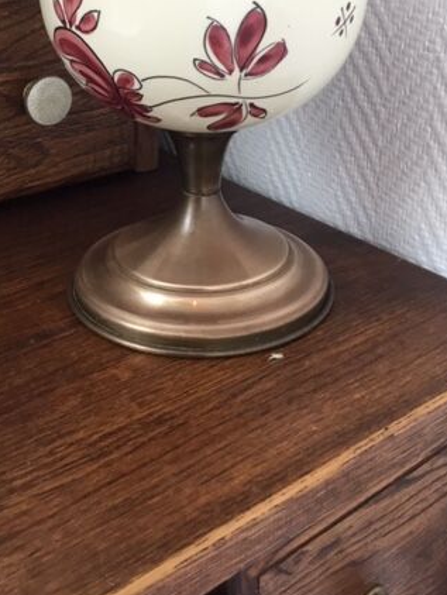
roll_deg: +1.5
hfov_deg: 30.9
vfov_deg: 39.4
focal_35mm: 47
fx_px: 808
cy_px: 154
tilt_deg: -20.8
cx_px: 197
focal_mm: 3.3
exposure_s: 1/33
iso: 80
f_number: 2.4
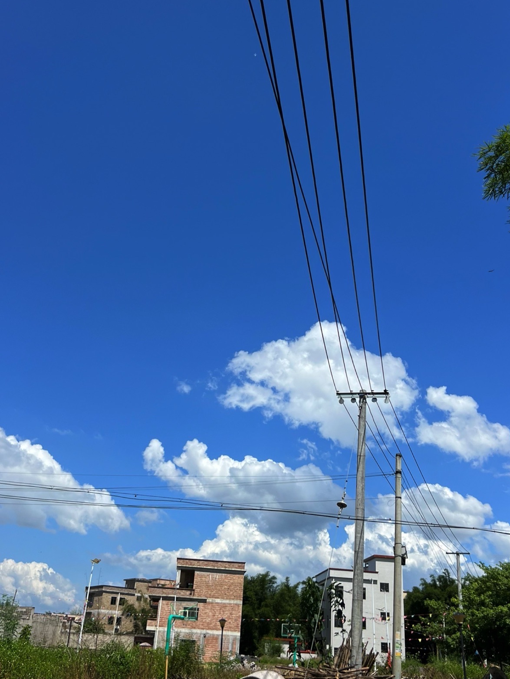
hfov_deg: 41.8
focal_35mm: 34
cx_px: 271
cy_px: 317
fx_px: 668
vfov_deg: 53.9
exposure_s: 1/6211
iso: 50
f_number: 1.5
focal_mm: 5.7
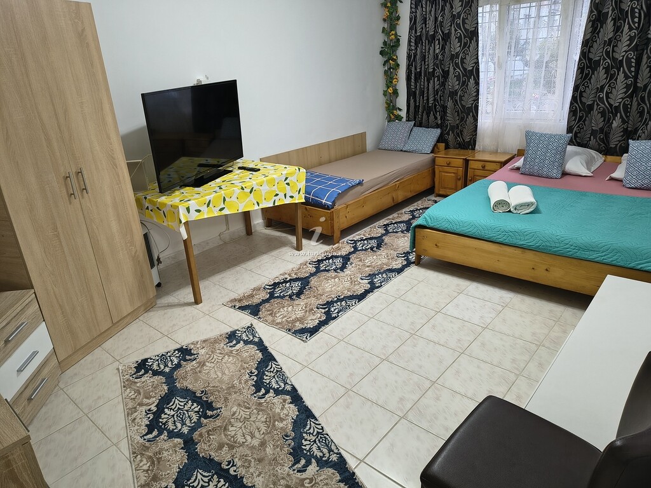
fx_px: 451
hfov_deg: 71.6
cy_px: 244
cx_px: 326
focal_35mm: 24
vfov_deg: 56.8
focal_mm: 5.56
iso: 720
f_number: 1.8
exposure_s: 1/50
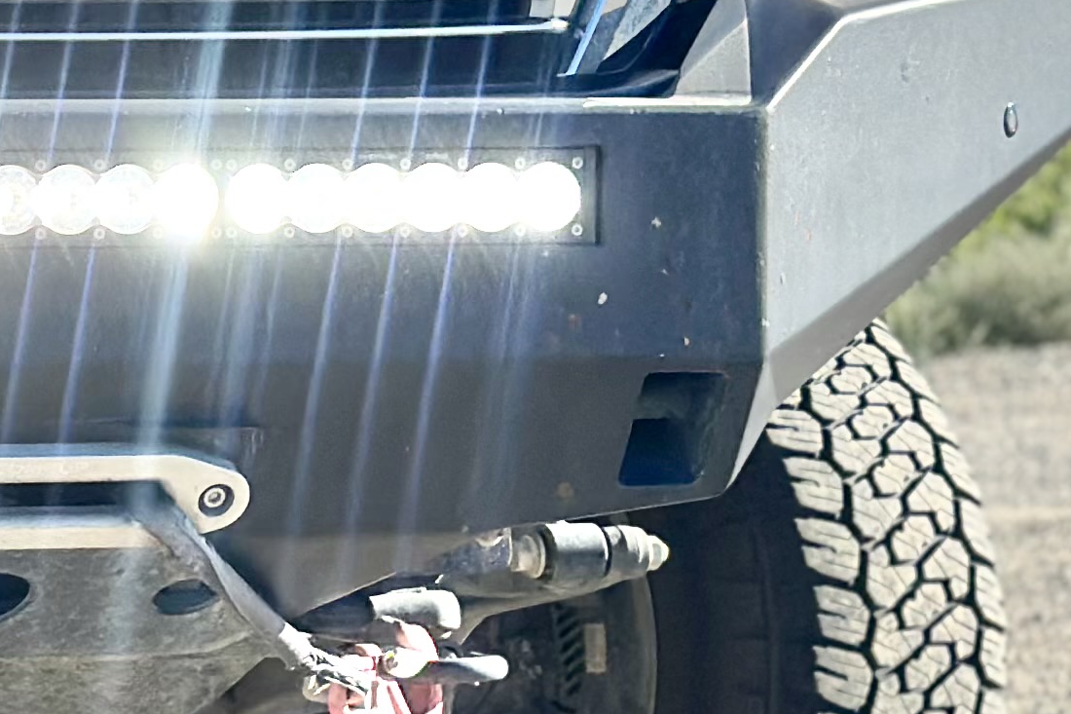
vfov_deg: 7.5
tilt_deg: -2.0
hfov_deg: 10.6
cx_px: -803
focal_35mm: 183
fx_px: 5443
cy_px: 279
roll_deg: -3.0
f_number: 1.78
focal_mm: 6.86
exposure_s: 1/2114
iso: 80
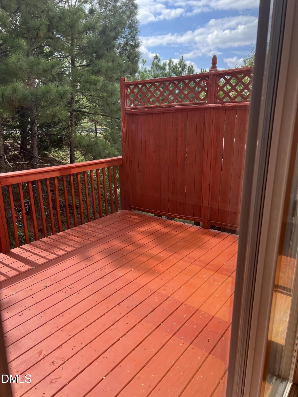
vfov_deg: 67.3
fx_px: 298
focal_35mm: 26
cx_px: 149
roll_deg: -0.2
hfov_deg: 53.1
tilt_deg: -14.0
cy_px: 198
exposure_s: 1/1209
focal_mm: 5.7
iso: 50
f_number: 1.5
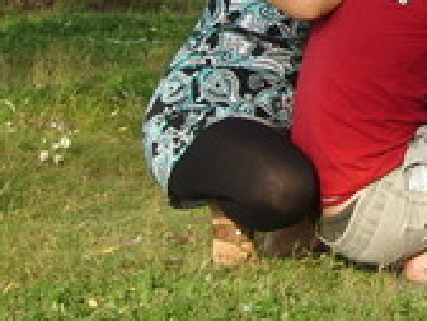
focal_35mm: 158
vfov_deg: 9.3
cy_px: -32
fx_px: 1949
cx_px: 613
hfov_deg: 12.0
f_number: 3.4
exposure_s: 1/284
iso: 50
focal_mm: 8.9
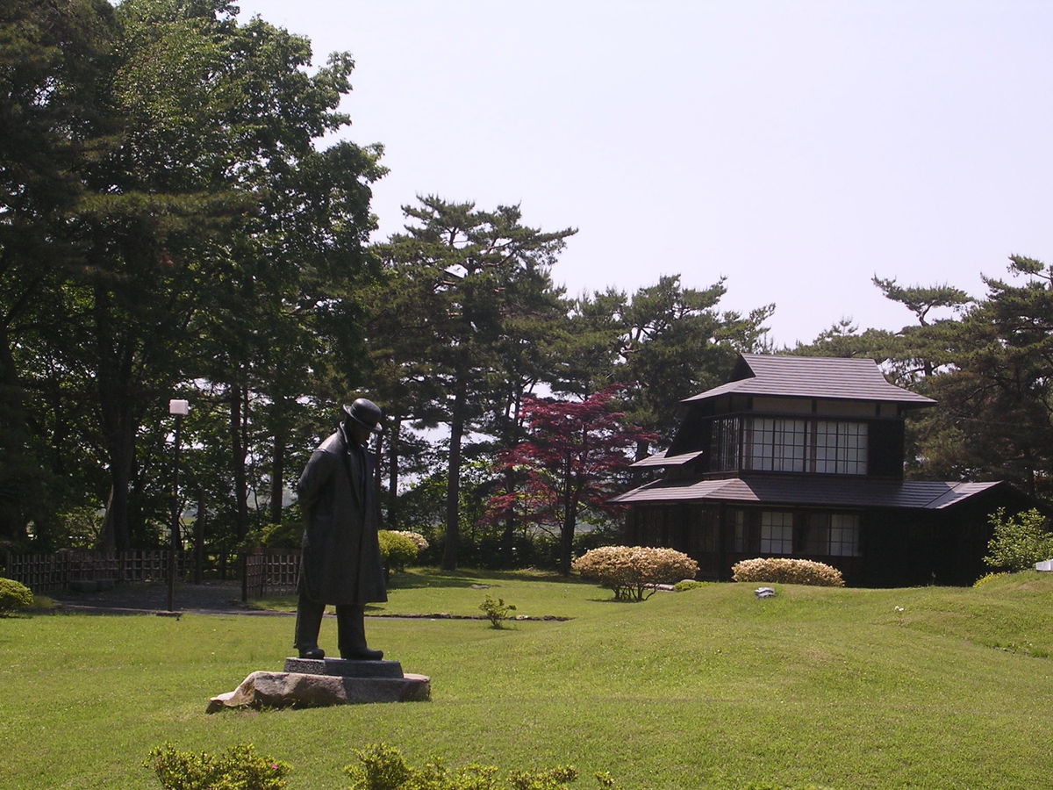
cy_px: 395
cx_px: 526
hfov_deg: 20.7
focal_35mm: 95
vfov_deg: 15.6
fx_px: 2890
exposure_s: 1/378
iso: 100
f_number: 4.4
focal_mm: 14.5
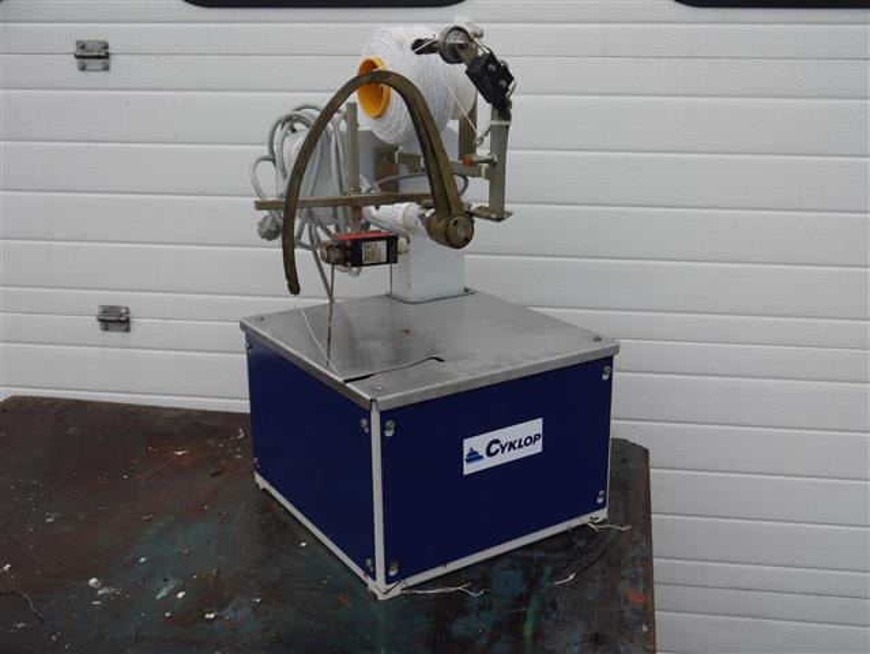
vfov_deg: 37.8
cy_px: 327
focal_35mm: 38
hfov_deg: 49.0
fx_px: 956
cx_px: 435
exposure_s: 1/125
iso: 160
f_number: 4.5
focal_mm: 19
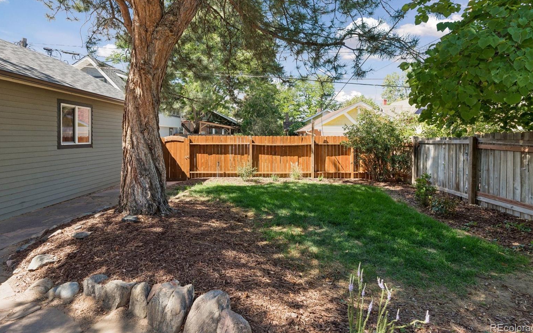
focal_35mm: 18
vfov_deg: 64.8
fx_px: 261
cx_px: 269
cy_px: 151
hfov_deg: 91.1
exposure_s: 1/200
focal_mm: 17
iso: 400
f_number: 9
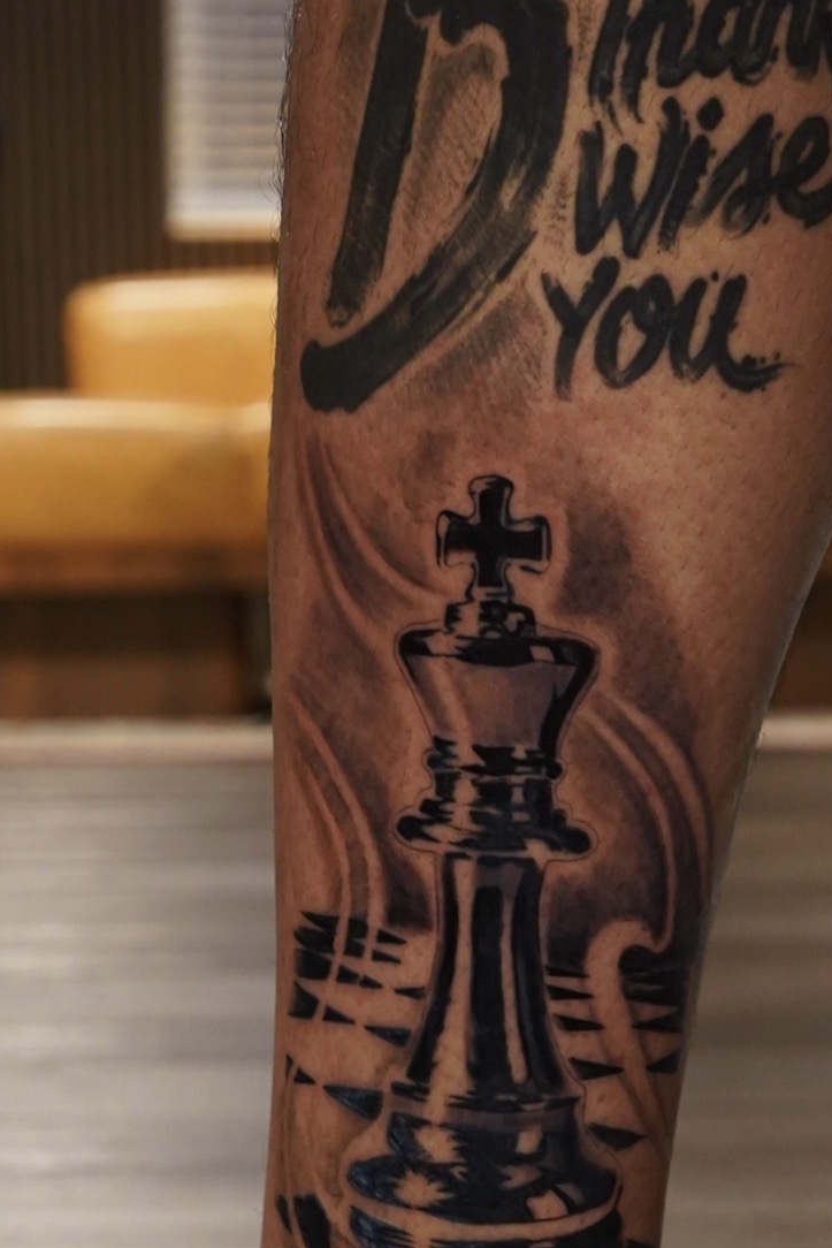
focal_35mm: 62
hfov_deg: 21.9
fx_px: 2148
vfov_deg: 31.9
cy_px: 912
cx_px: 496
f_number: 5.6
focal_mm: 35
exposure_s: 1/8
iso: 1600
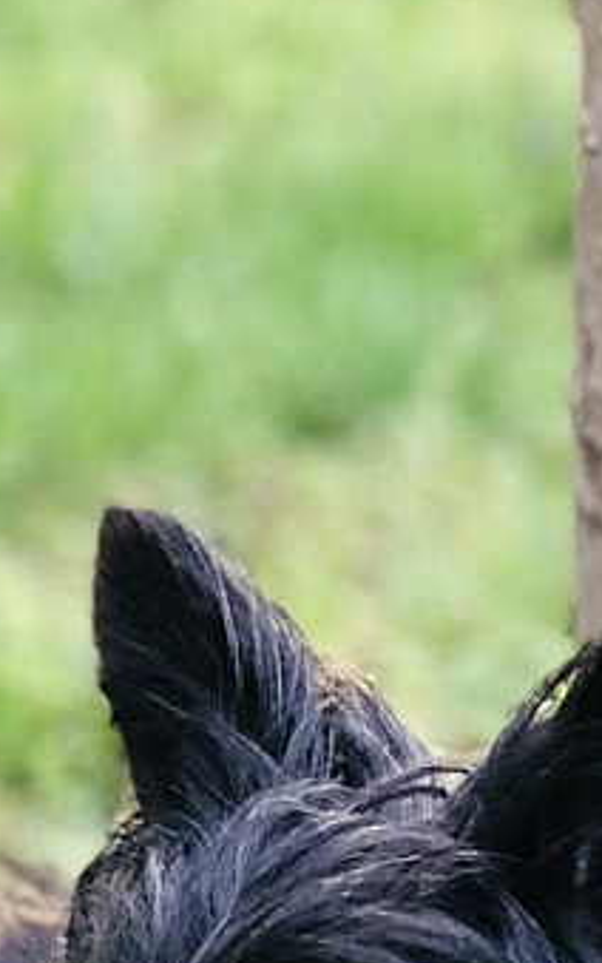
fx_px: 7478
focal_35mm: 285
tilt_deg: -14.1
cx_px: 295
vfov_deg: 7.3
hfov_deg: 4.6
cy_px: 1051
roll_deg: -3.0
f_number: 2.8
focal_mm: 6.6
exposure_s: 1/50
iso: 80
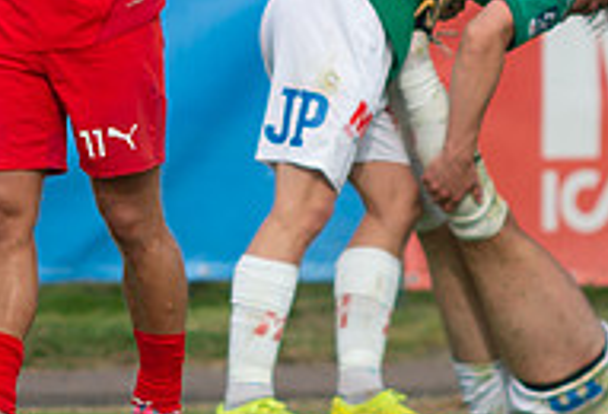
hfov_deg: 1.2
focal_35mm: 1659
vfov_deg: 0.8
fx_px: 28198
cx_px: 30
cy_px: 37
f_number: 4
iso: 200
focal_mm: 420
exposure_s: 1/1000
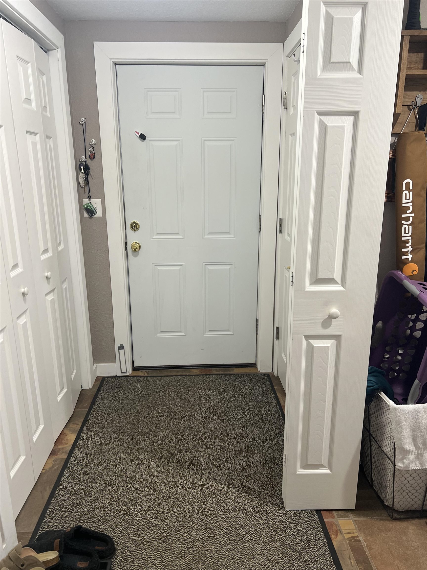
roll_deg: +1.4
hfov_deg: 53.1
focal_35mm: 26
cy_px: 285
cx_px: 214
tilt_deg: -13.4
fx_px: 428
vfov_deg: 67.3
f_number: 1.5
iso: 80
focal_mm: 5.7
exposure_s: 1/60
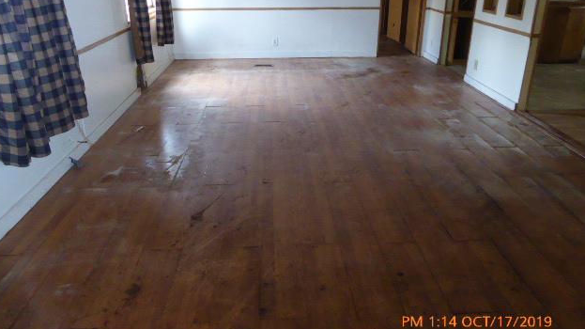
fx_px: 434
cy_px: 140
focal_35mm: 28
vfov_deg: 41.4
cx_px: 288
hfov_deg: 67.9
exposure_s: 1/60
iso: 800
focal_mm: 4.3
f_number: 3.3
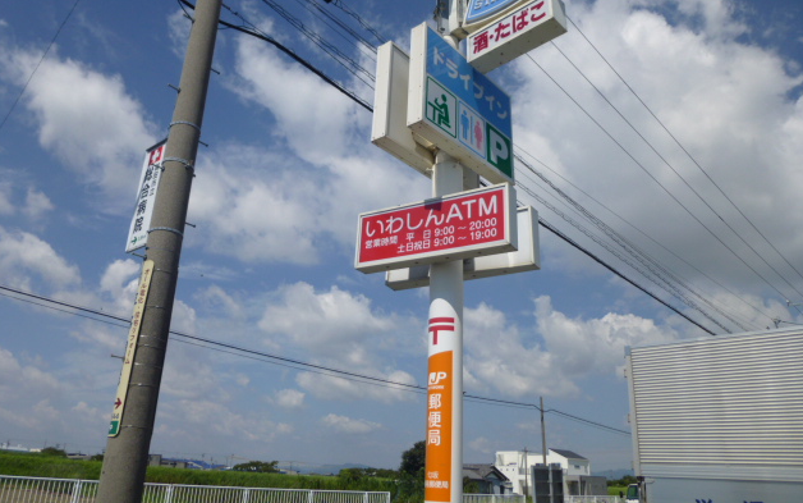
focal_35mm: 27
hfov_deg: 68.4
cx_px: 398
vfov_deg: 46.0
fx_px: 591
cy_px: 227
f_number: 9
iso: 100
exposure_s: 1/400
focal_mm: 4.5
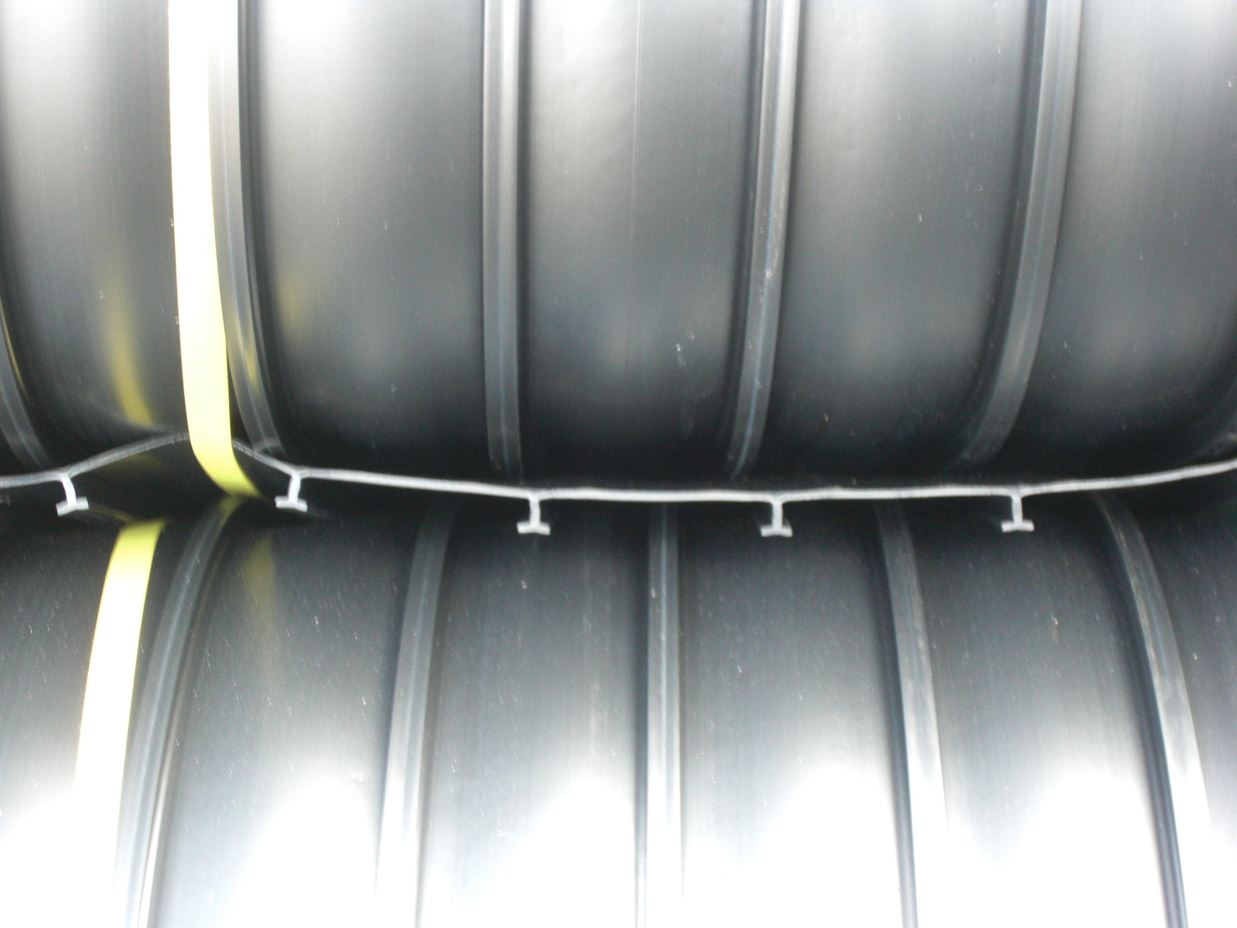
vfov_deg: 16.6
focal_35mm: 89
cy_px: 464
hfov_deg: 22.0
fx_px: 3180
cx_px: 618
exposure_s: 1/20
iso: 200
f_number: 4.8
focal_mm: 15.7
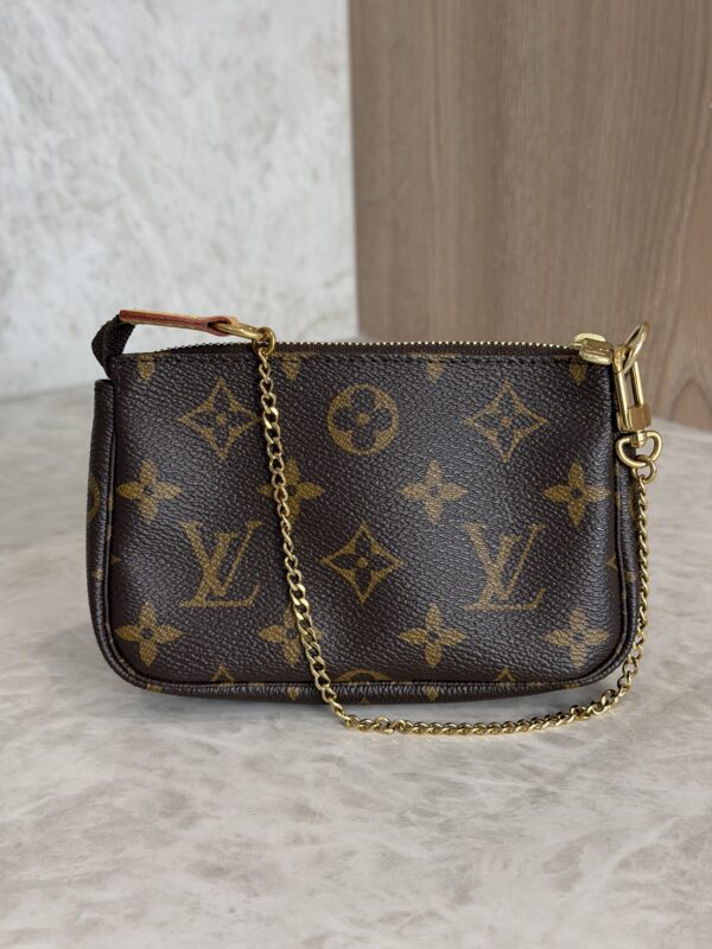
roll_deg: +1.5
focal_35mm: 48
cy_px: 474
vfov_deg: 39.7
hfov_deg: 30.3
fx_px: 1316
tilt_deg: -18.7
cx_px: 356
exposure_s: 1/60
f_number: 1.78
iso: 50
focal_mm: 6.76
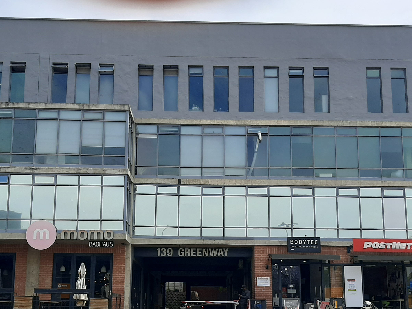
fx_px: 536
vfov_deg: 31.7
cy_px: 224
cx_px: 206
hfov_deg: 42.1
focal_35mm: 45
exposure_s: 1/1949
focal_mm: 3.93
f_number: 1.7
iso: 40
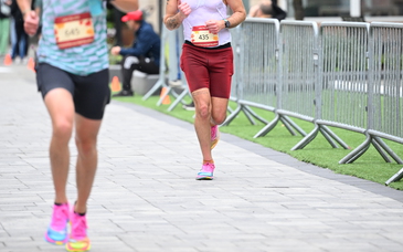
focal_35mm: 269
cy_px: 62
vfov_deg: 4.9
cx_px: 202
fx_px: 2954
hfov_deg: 7.8
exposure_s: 1/1250
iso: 1600
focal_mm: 175
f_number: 2.8
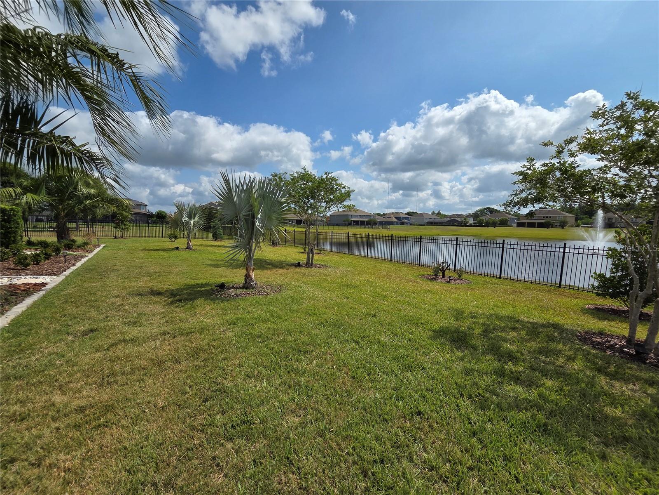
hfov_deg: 106.2
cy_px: 248
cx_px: 330
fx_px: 247
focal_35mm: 13
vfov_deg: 89.9
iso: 50
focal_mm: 2.2
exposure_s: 1/4043
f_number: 2.2
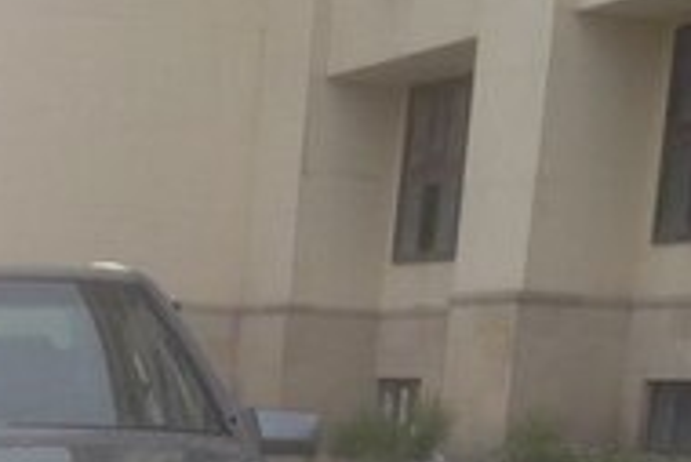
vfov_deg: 10.8
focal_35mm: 119
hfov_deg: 16.8
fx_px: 2286
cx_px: -15
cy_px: 813
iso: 50
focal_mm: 4.12
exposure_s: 1/256
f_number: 2.4
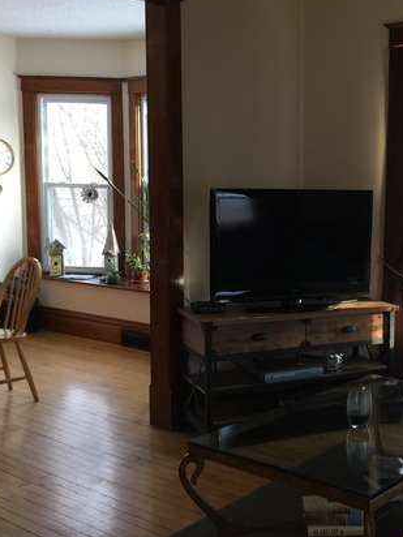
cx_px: 347
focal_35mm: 45
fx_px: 699
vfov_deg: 42.1
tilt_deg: -6.5
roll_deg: -0.9
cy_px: 279
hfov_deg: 31.0
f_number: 2.2
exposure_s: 1/15
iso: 32
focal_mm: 4.15
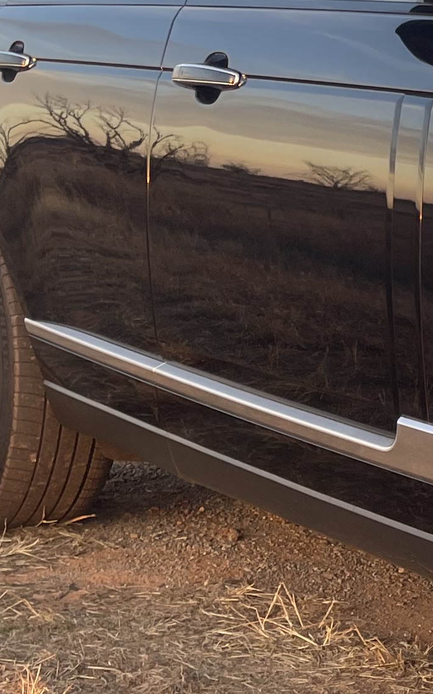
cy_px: 152
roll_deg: -2.0
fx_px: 1794
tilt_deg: -1.4
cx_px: 835
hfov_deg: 12.3
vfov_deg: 21.6
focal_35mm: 95
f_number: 1.6
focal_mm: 5.1
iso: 32
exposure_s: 1/122
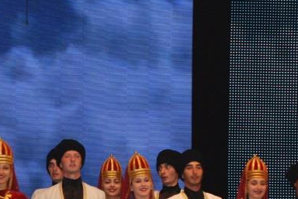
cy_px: 226
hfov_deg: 10.7
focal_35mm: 192
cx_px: 54
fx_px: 1591
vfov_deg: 7.1
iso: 1250
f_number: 7.1
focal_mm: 48
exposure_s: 1/200
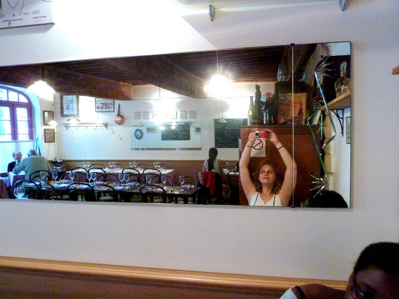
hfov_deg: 69.4
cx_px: 200
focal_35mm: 25
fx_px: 288
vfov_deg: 54.9
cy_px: 150
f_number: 3.3
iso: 400
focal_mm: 4.1
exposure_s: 1/20
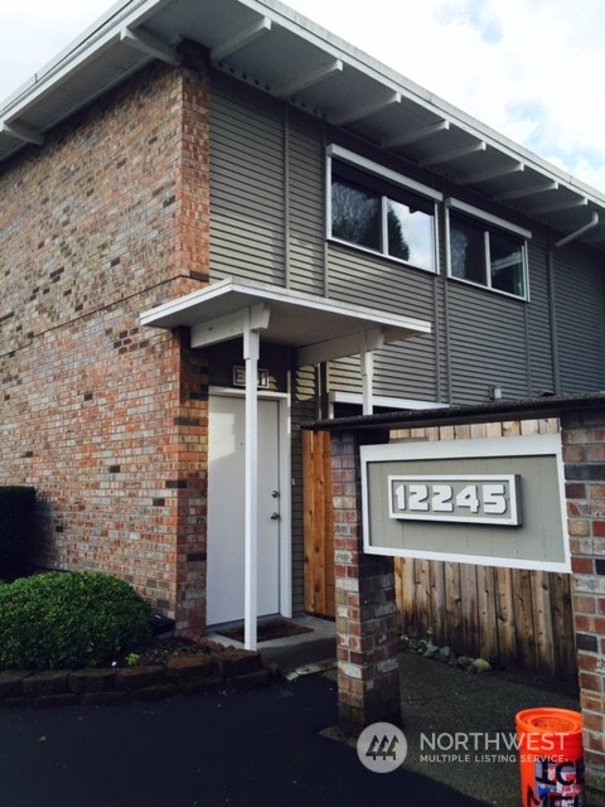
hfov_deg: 48.2
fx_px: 676
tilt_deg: +7.6
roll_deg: +1.5
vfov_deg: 61.7
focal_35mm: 29
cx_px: 302
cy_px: 404
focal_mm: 4.15
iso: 32
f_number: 2.2
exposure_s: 1/282
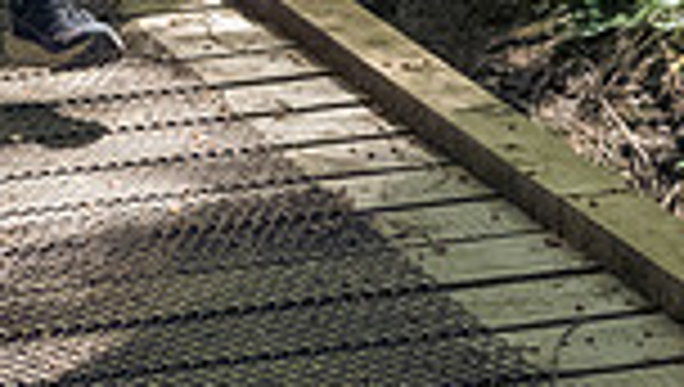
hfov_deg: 10.6
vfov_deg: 5.9
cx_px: -112
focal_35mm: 199
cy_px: -547
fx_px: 3614
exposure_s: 1/1000
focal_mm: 24
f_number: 2.8
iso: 4000
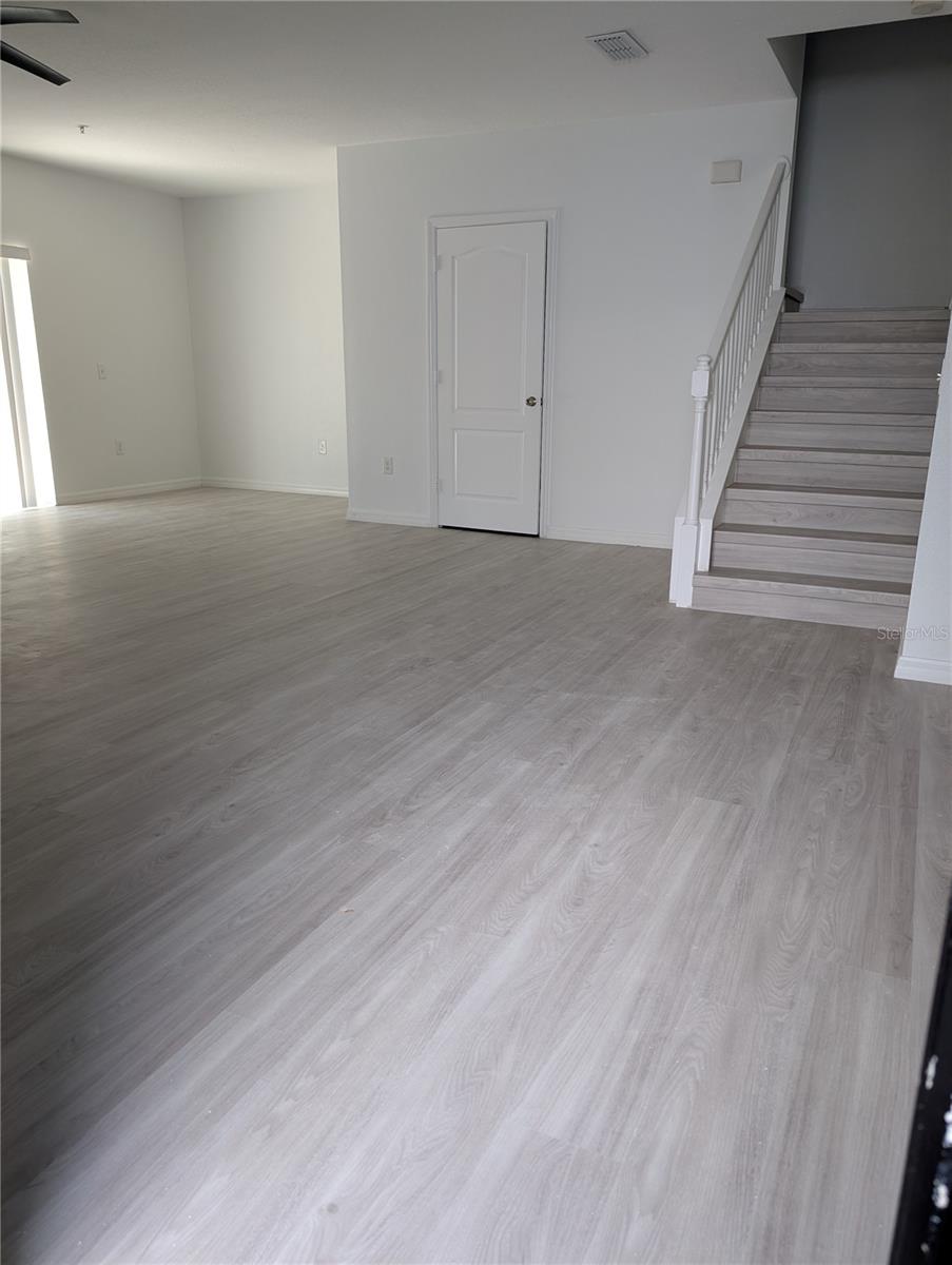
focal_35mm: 24
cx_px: 476
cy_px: 632
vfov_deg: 71.5
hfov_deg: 56.9
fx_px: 878
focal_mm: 6.9
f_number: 1.68
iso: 133
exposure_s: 1/210
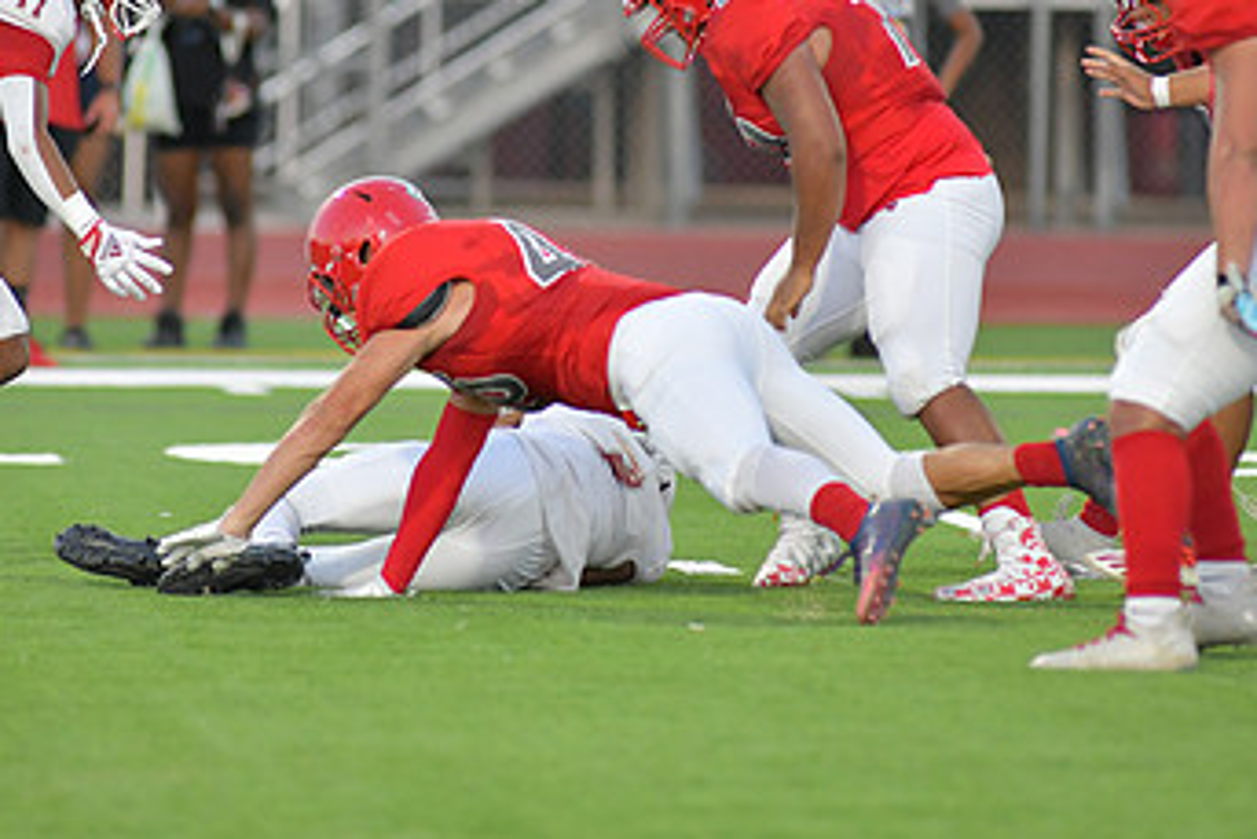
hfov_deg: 4.1
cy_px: 240
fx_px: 17744
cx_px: 535
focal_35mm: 508
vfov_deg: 2.7
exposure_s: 1/1250
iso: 2200
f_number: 3.5
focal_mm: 300
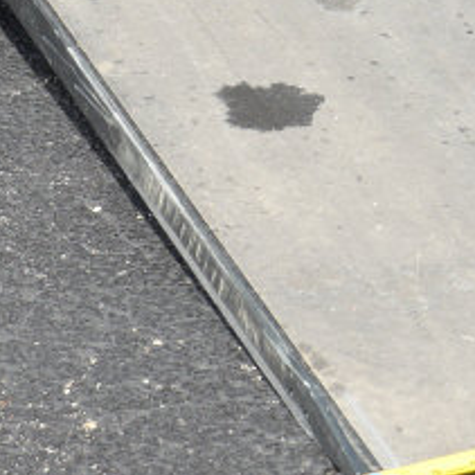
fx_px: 3058
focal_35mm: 197
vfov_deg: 8.8
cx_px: 698
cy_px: -104
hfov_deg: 8.7
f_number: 4.3
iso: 200
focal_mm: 23
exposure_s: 1/250
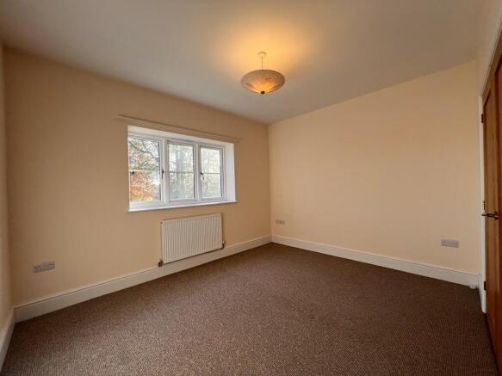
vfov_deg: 89.9
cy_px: 188
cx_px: 251
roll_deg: +2.2
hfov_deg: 106.2
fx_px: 188
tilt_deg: +1.8
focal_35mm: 13
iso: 40
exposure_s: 1/100
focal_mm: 1.57
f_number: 1.8
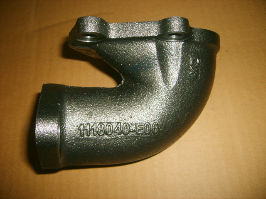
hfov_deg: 52.6
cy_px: 100
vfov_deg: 40.7
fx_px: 269
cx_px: 133
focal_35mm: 35
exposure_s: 1/30
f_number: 2.8
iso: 100
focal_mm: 5.8
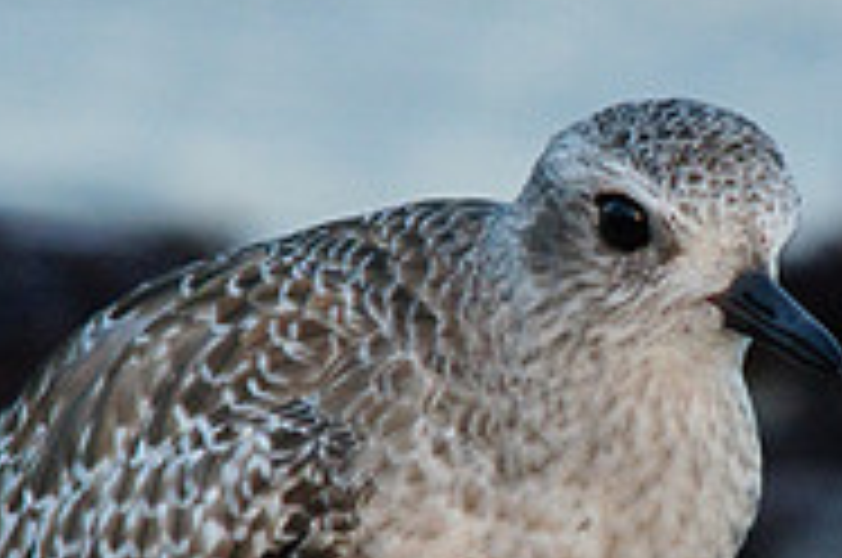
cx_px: 824
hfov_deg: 1.1
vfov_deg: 0.7
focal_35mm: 1862
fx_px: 43475
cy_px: 470
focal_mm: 400
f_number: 8
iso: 1250
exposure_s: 1/160
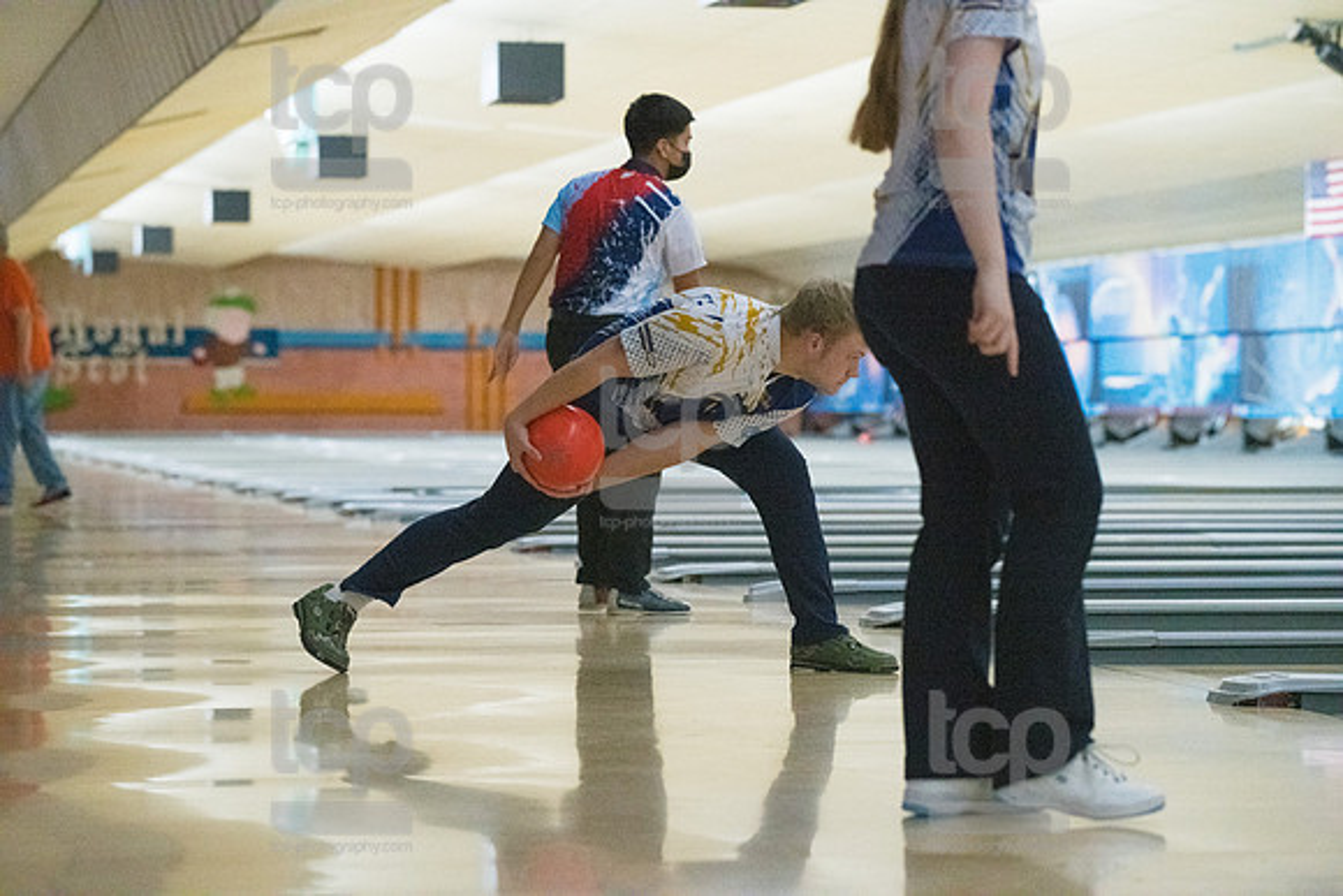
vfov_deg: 11.8
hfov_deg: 17.6
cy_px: 448
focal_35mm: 116
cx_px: 672
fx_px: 4328
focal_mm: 116
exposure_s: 1/1000
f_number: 4
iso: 10000
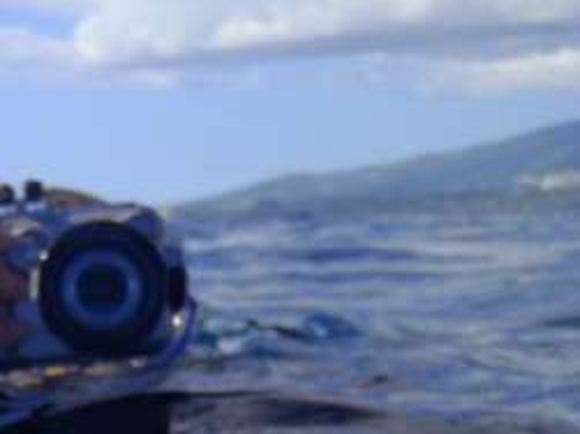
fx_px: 2043
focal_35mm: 122
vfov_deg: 12.0
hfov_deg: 15.9
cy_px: 403
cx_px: 35
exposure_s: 1/50
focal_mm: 10.73
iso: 80
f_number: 14
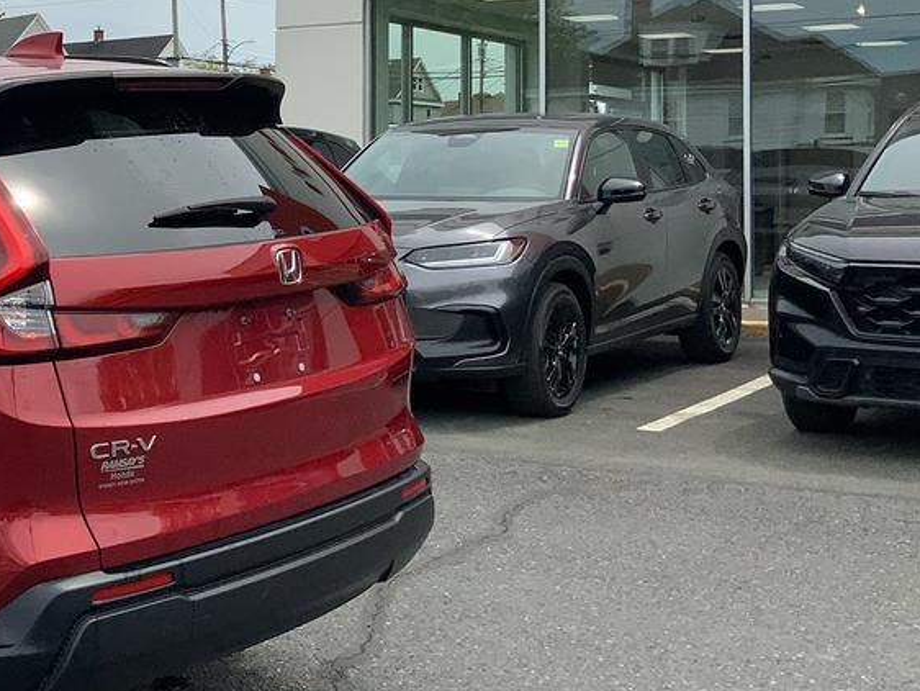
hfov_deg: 27.5
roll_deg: -0.5
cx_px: -18
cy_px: 154
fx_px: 1755
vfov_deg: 22.0
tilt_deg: +2.1
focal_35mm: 66
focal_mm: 3
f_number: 1.8
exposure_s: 1/3125
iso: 20
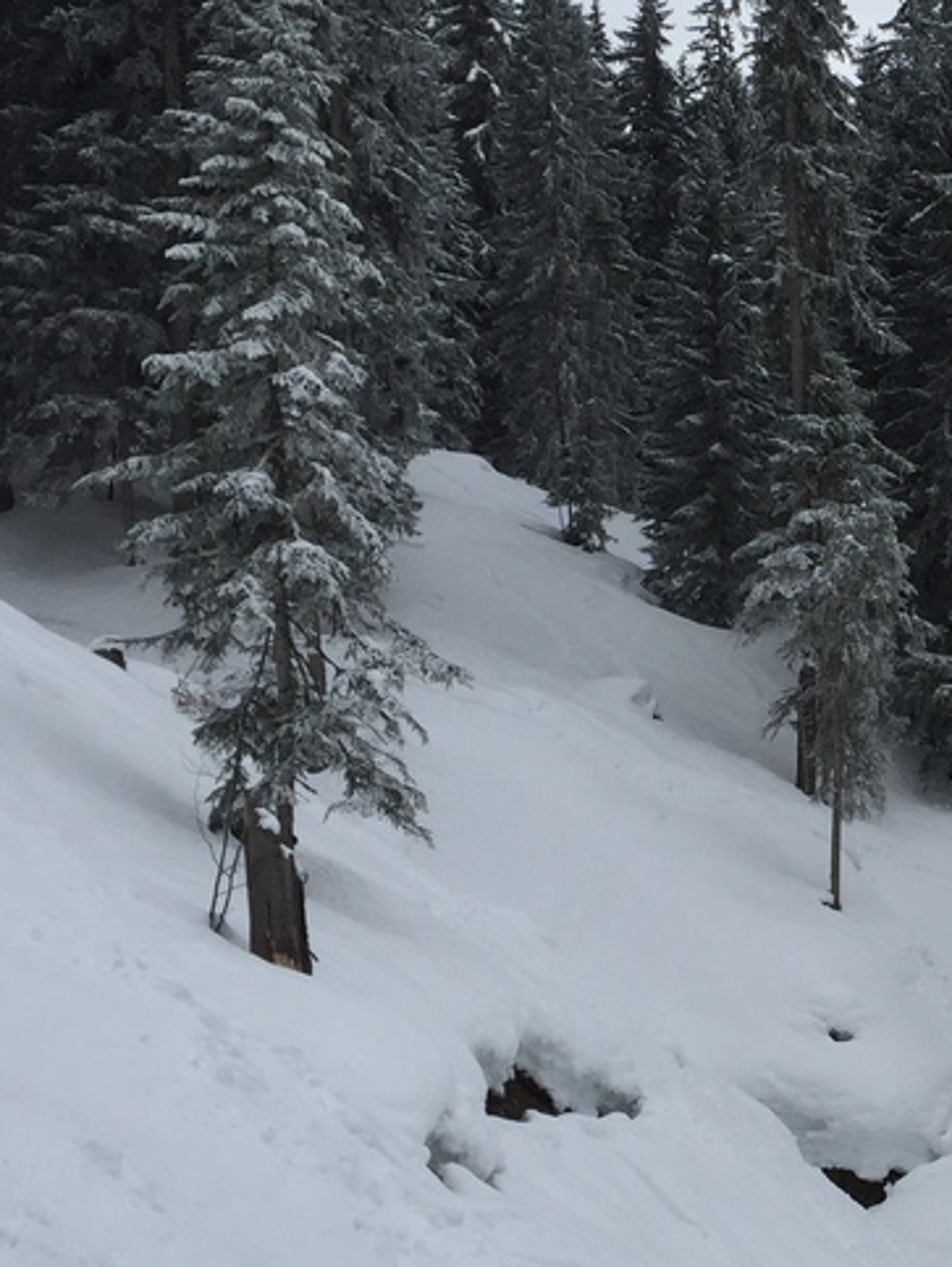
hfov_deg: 19.0
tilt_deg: +7.0
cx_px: 1220
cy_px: 658
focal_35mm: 72
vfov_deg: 27.0
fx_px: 2637
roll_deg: +2.9
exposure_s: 1/2475
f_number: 2.2
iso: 32
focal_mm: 4.15
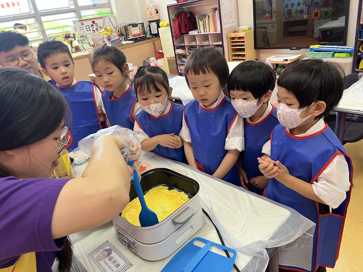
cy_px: 136
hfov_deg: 67.3
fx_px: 273
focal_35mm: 26
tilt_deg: -25.8
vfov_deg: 53.1
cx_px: 182
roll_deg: +10.7
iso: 80
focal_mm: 5.7
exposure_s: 1/50
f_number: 1.5
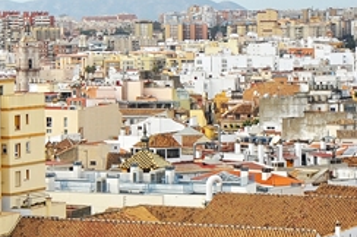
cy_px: 67
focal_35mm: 164
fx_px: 1624
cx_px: -181
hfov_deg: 12.0
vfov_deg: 8.3
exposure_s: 1/4000
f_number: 2.8
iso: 200
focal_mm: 40
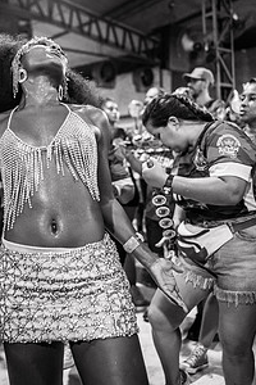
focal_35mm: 36
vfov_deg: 53.0
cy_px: 172
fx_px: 384
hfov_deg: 36.4
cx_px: 79
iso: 1600
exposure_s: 1/320
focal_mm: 24
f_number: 1.8
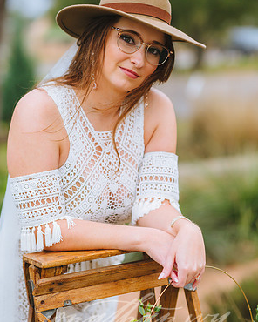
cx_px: 129
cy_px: 158
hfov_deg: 15.9
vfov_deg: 19.8
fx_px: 926
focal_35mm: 97
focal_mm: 85
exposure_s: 1/1000
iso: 320
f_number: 2
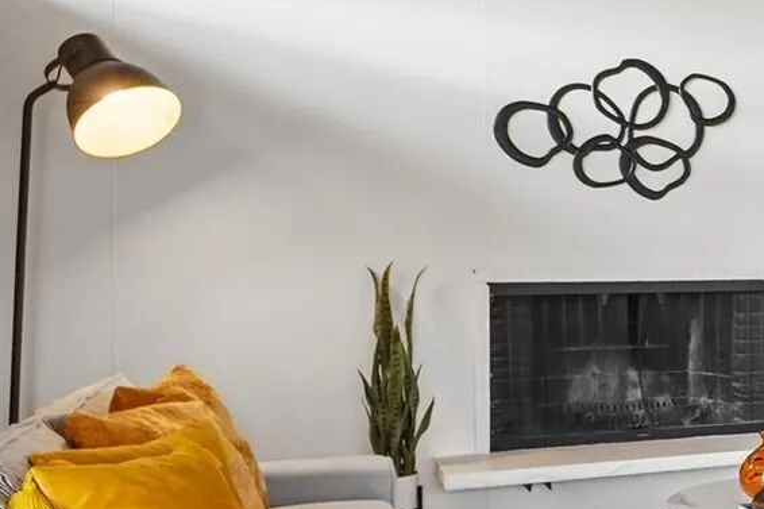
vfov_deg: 28.0
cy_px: 286
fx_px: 1018
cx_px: 789
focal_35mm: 48
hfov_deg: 36.4
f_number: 8
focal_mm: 16
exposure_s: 1/30
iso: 1600
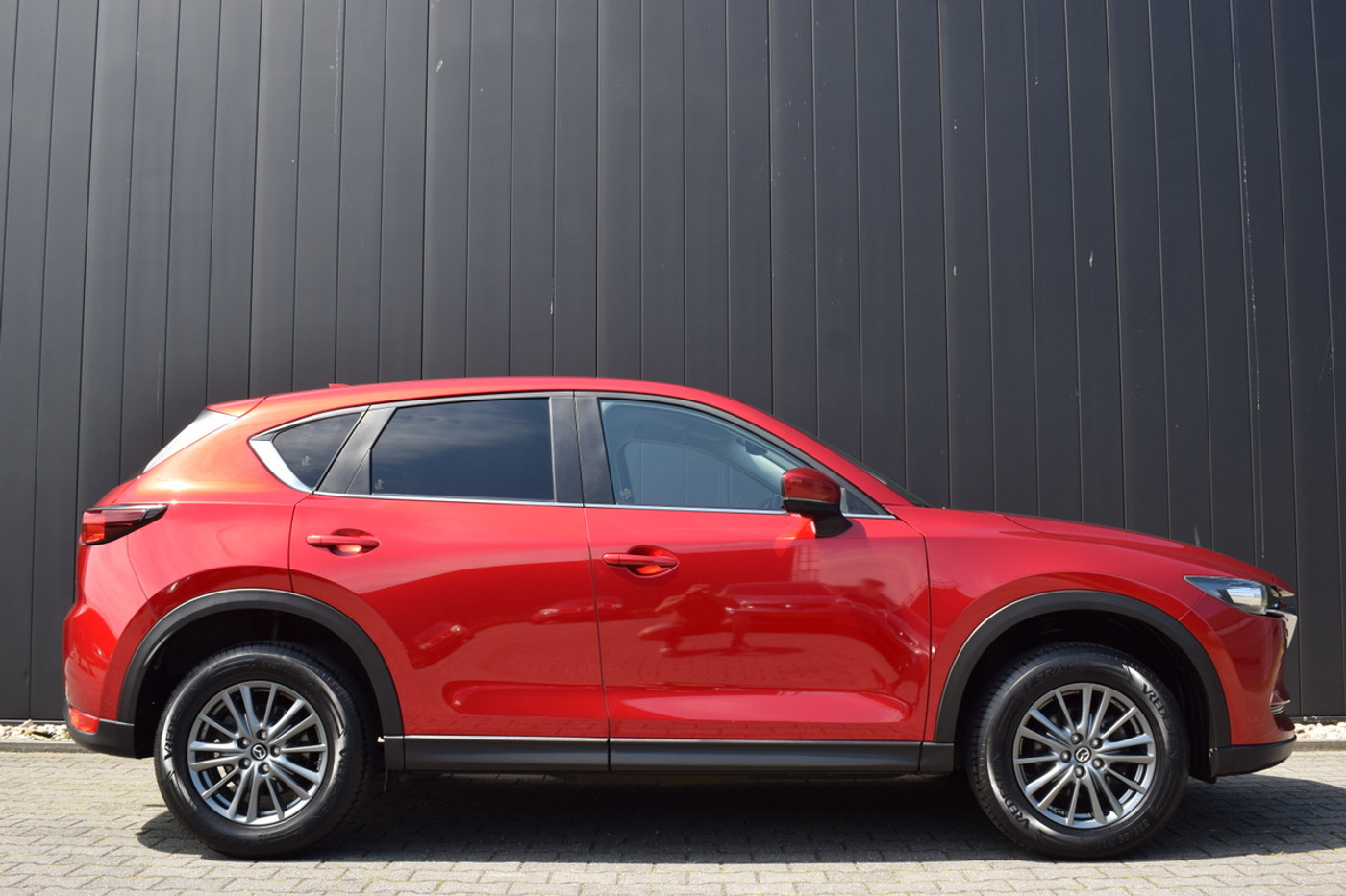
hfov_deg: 55.1
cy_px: 448
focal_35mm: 34
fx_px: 1290
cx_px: 673
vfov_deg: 38.4
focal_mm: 23
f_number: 8
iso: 220
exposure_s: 1/250
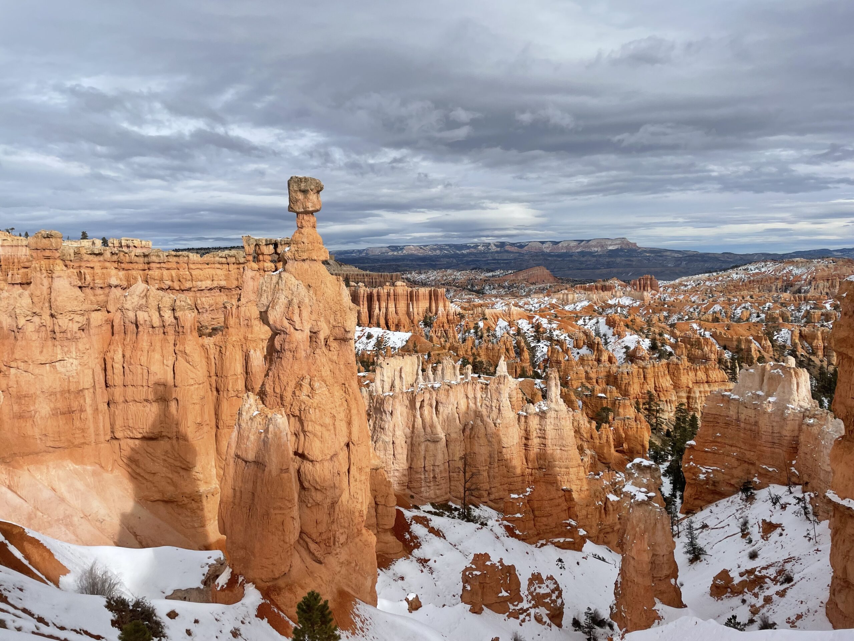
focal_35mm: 26
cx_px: 427
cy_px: 320
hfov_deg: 67.3
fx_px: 641
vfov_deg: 53.1
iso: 32
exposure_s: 1/4651
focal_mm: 4.2
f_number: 1.6
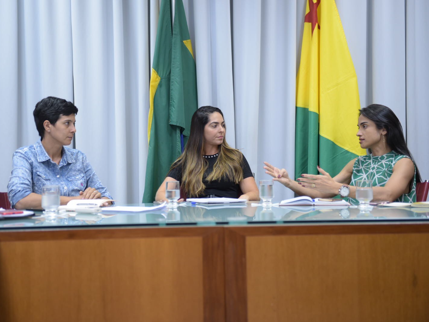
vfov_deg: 24.4
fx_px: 744
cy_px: 160
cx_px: 205
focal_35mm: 60
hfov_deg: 32.2
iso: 1600
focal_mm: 55
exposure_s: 1/100
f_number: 2.8
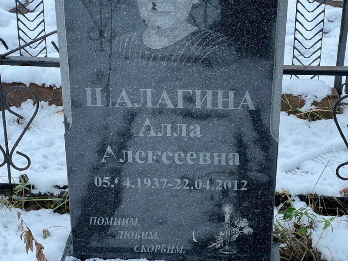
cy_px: 130
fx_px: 774
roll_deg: -0.8
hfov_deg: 25.3
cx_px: 174
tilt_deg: -28.4
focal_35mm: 77
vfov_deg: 19.1
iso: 500
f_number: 2.8
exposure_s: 1/60
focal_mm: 9
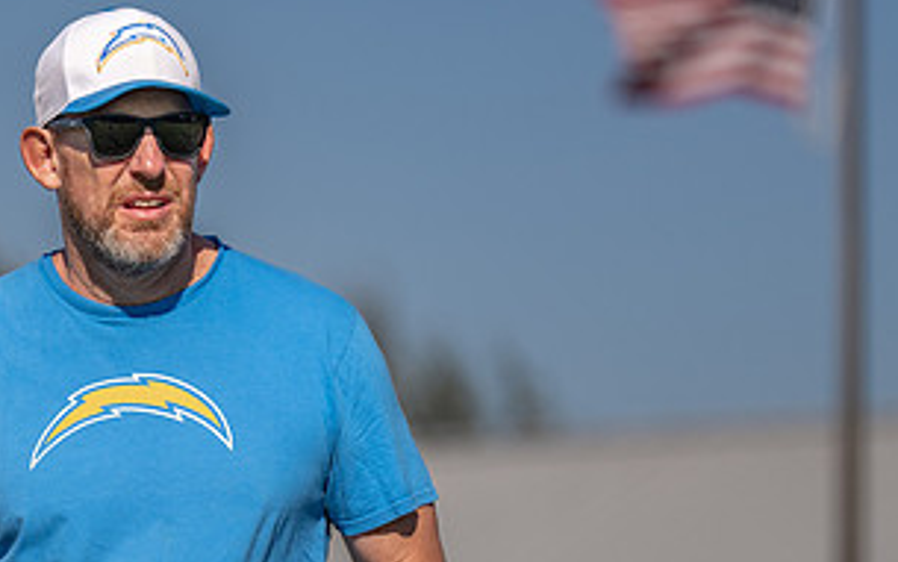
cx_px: 166
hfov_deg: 5.4
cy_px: 470
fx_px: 9574
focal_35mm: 391
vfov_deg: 3.4
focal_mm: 173
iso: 100
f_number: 2.8
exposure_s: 1/5000
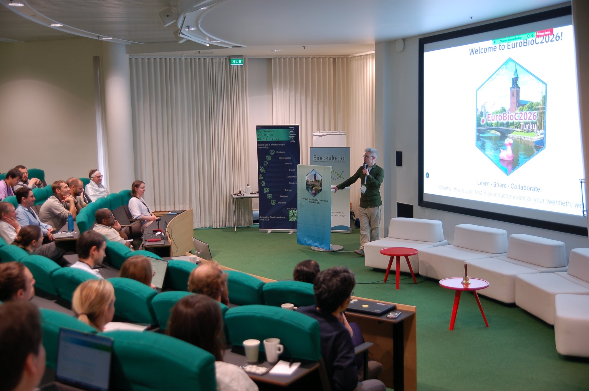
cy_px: 196
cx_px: 294
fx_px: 711
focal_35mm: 44
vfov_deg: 30.8
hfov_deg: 45.0
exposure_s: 1/20
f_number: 2.8
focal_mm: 29
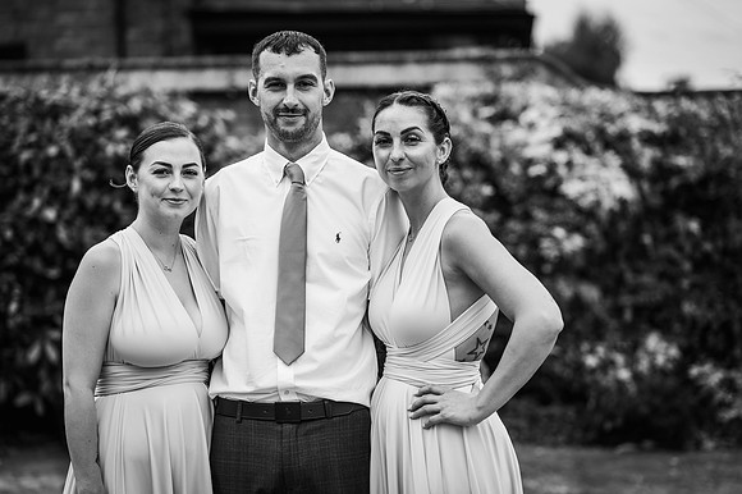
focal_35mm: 85
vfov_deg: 16.1
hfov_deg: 23.9
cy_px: 247
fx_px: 1751
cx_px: 371
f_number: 2.2
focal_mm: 85
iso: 100
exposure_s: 1/1600
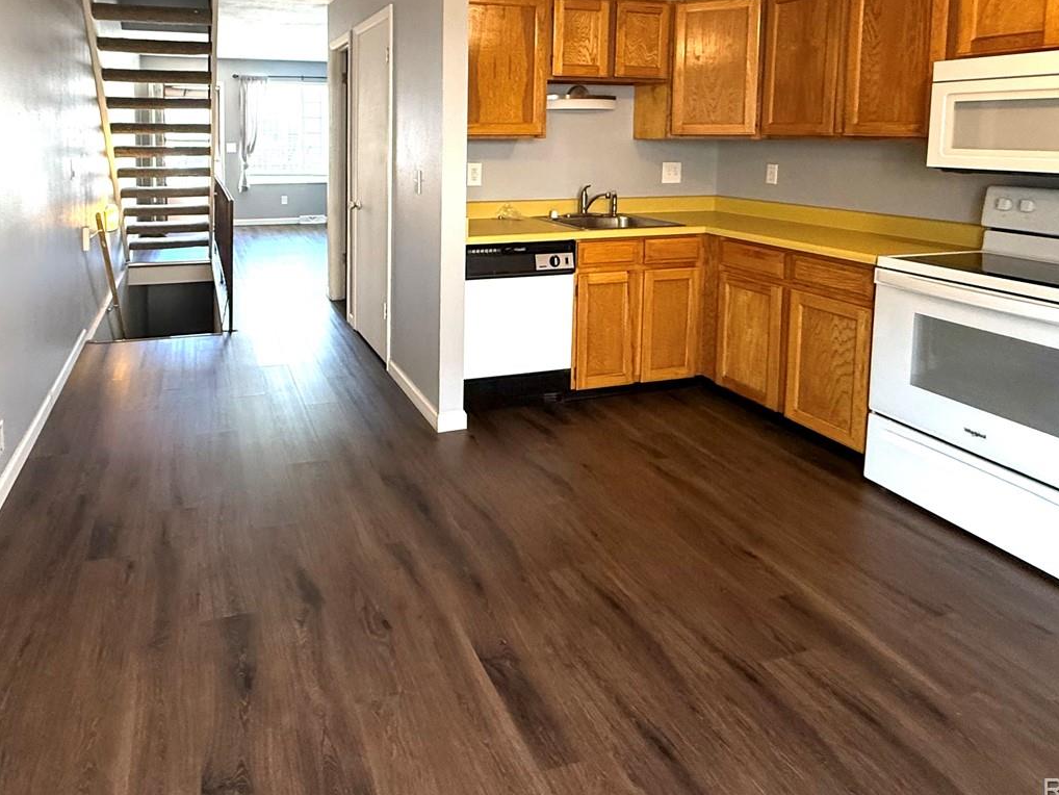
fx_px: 673
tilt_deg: -4.9
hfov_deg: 74.7
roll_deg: -0.2
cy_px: 187
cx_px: 380
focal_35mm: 22
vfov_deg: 57.6
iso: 320
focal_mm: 2.22
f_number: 2.2
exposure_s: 1/60
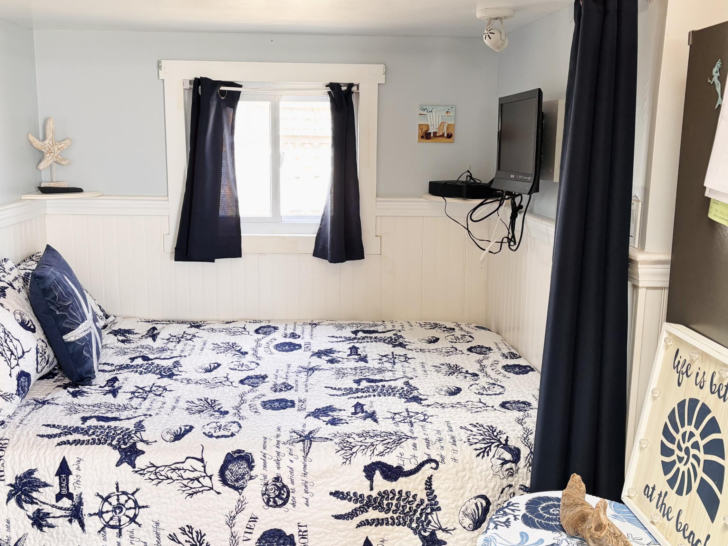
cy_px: 257
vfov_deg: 38.7
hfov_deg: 50.0
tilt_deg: -11.0
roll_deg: -0.7
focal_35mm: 37
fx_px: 778
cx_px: 322
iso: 125
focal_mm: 5.96
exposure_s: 1/114
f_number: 1.6
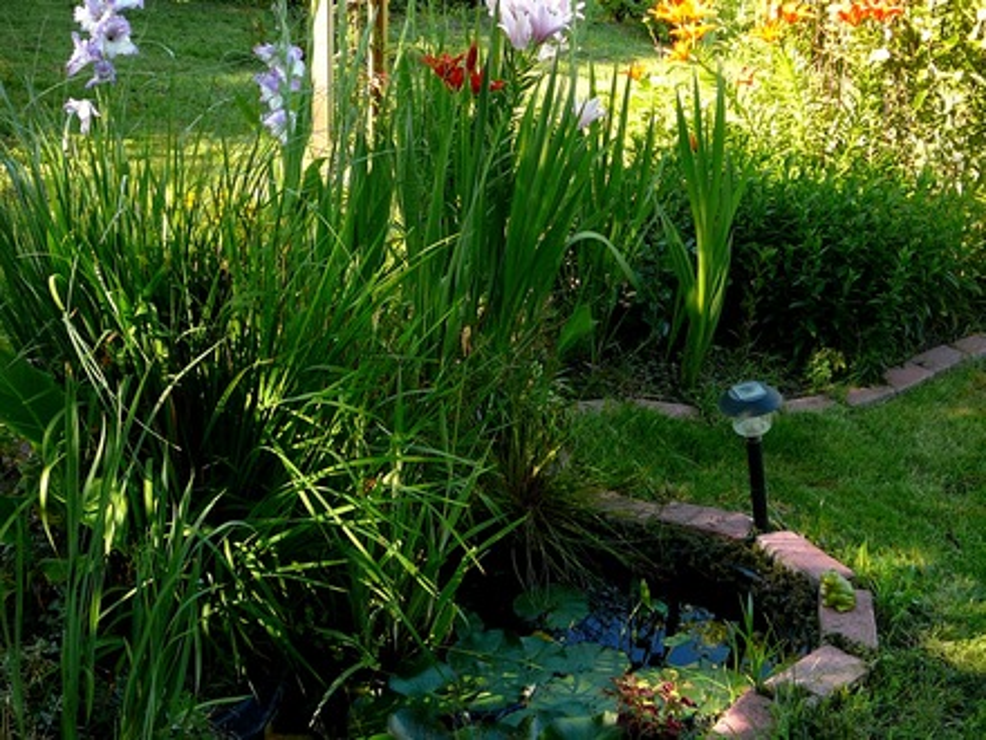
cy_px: 370
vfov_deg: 40.7
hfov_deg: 52.6
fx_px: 997
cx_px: 493
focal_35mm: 35
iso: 80
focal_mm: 5.2
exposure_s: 1/160
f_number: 2.8
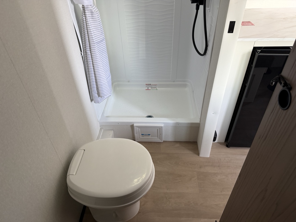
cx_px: 148
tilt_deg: -40.0
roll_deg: +0.6
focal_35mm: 24
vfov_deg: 56.8
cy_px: 111
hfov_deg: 71.6
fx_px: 205
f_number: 1.78
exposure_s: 1/60
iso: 200
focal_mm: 6.76
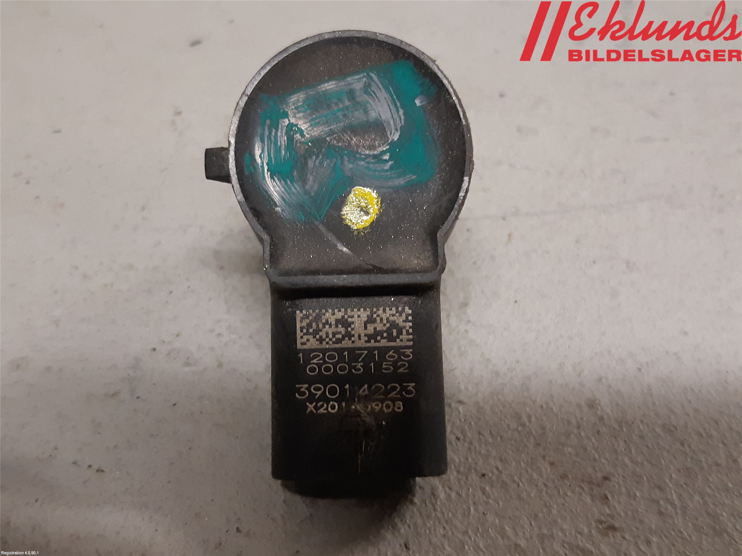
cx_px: 371
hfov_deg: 67.3
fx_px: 557
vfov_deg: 53.1
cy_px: 278
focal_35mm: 26
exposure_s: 1/50
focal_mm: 3.93
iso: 160
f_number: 1.7
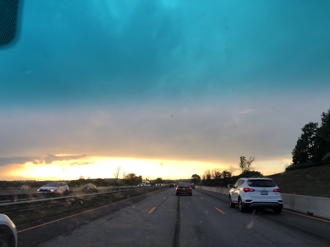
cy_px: 124
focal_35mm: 28
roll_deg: +0.2
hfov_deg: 63.4
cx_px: 165
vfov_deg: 49.7
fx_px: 267
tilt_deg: +13.1
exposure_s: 1/193
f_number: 1.8
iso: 20
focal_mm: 3.99
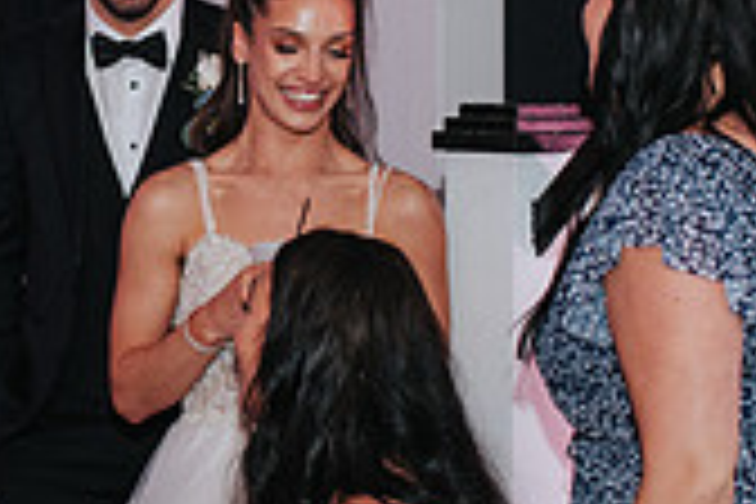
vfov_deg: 11.3
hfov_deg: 16.7
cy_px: 133
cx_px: 54
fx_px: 2541
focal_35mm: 121
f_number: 2.8
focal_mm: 35
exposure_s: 1/200
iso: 1000
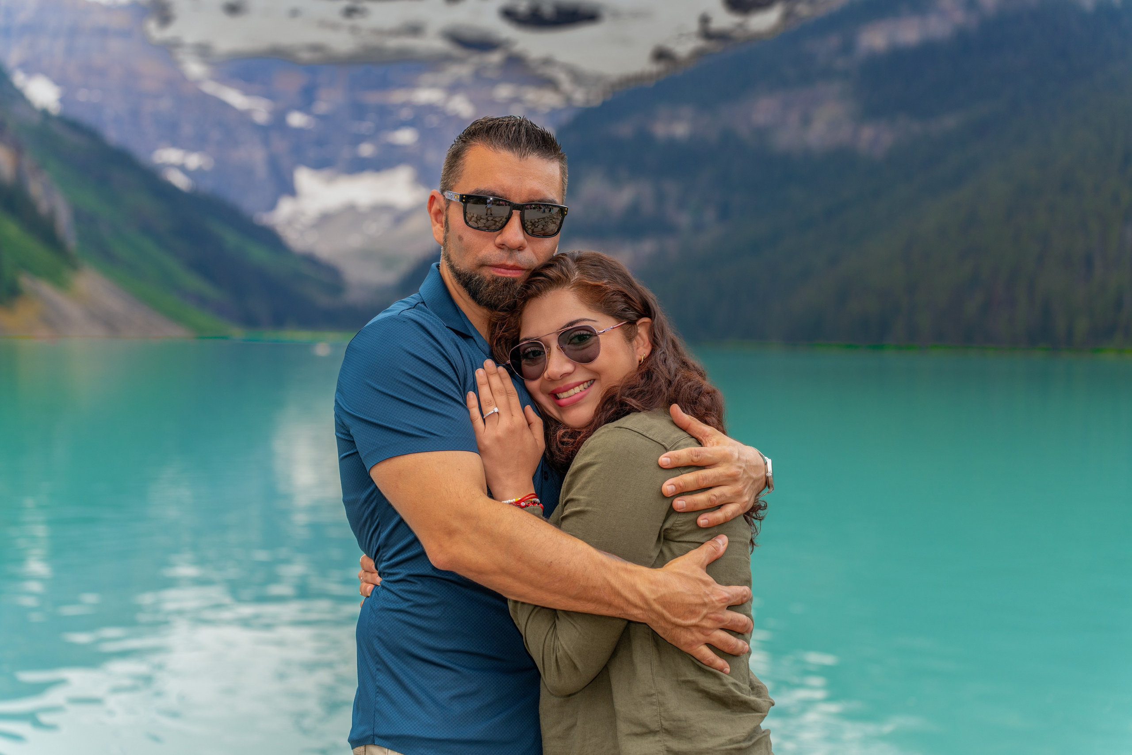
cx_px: 566
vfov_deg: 22.3
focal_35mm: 61
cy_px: 378
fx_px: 1918
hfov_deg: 32.9
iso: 160
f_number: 3.2
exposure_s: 1/400
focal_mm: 61
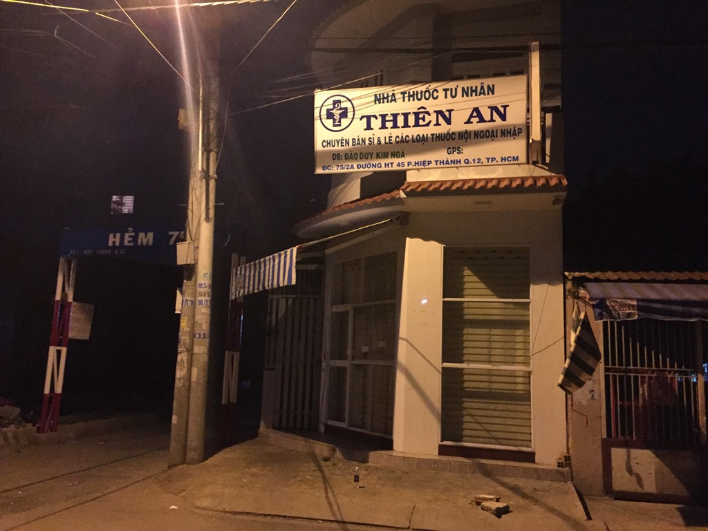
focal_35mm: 29
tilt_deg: +8.8
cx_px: 354
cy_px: 266
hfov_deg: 61.7
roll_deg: -3.3
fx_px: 593
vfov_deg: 48.2
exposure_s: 1/17
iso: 500
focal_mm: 4.15
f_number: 2.2
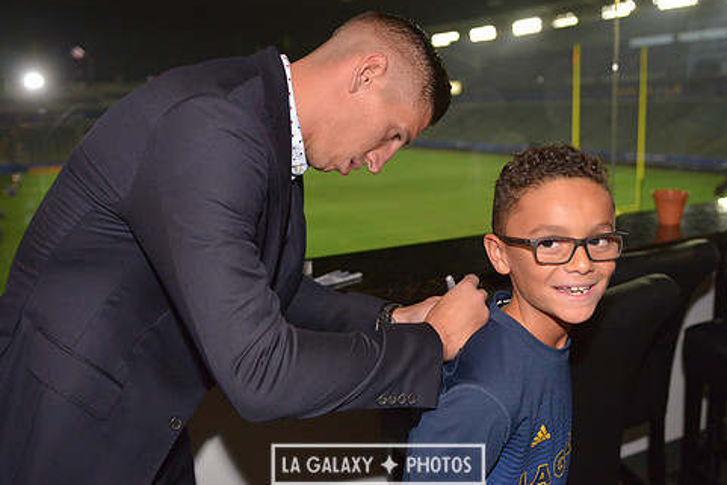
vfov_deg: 37.9
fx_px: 707
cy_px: 238
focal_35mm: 35
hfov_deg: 54.4
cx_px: 378
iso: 2500
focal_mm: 29
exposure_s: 1/1600
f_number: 3.2
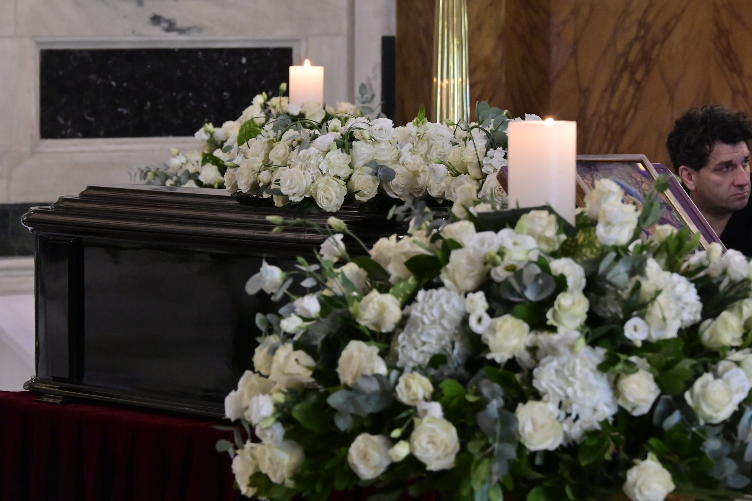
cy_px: 250
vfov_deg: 6.3
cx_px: 376
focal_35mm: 217
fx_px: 4533
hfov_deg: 9.5
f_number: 9
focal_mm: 145
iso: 4000
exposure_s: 1/25
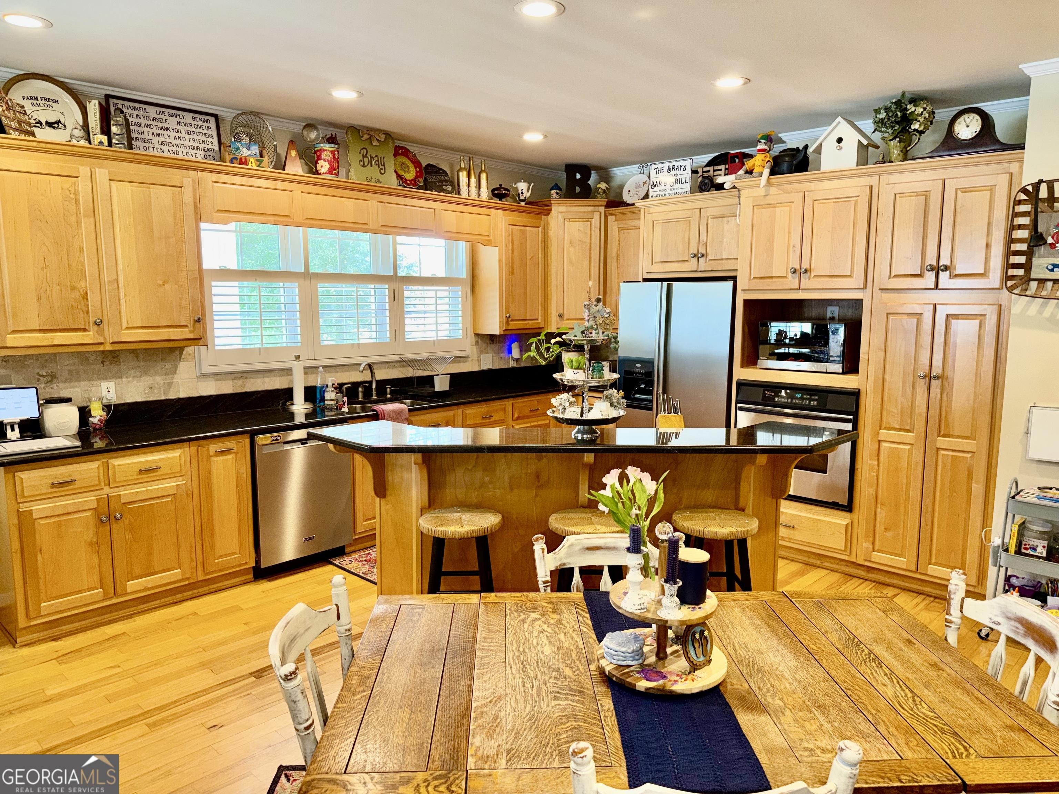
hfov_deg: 71.6
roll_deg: -0.1
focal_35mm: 24
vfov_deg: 56.8
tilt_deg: -6.7
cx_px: 530
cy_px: 397
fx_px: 734
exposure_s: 1/30
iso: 64
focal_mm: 6.76
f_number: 1.78
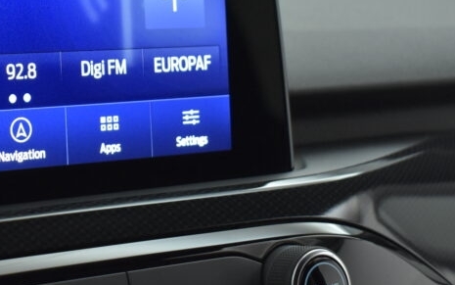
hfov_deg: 19.8
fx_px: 1253
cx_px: -23
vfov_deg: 12.8
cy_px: 20
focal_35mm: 101
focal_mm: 30
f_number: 4.2
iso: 1600
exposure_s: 1/100
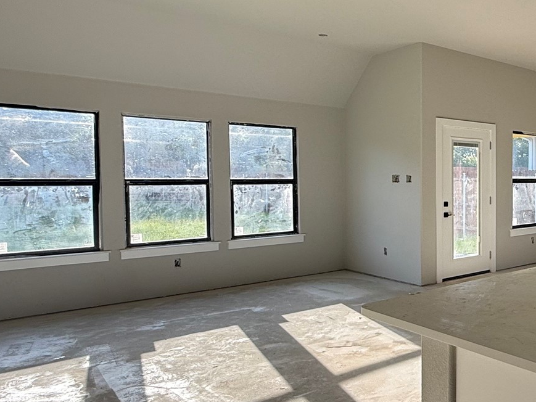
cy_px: 197
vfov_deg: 43.0
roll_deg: -0.5
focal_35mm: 33
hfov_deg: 47.5
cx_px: 516
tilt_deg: -1.5
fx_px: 511
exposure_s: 1/144
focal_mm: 2.22
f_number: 2.2
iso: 50
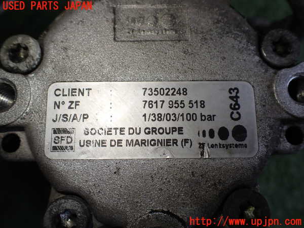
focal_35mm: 30
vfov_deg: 46.8
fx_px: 263
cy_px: 114
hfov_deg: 60.0
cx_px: 152
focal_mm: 5.4
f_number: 2.3
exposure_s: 1/200
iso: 100
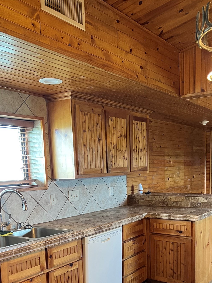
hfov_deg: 35.9
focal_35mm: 40
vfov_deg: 45.0
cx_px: 116
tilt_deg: -7.8
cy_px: 216
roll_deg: +2.2
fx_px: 327
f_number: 1.5
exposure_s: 1/60
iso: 250
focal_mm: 5.7
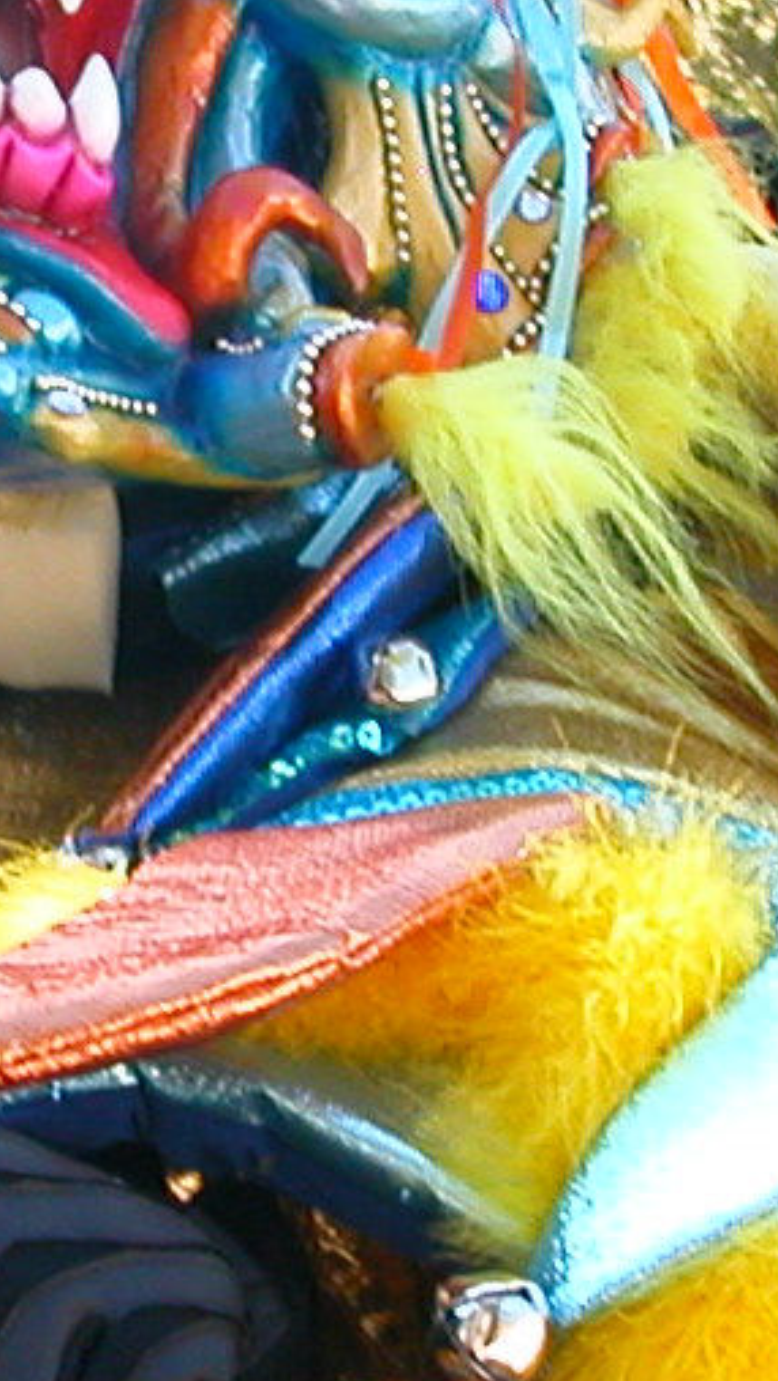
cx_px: 160
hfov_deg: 9.5
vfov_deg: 16.9
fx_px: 4655
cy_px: 758
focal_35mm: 127
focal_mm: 5.6
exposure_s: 1/188
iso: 100
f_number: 2.7
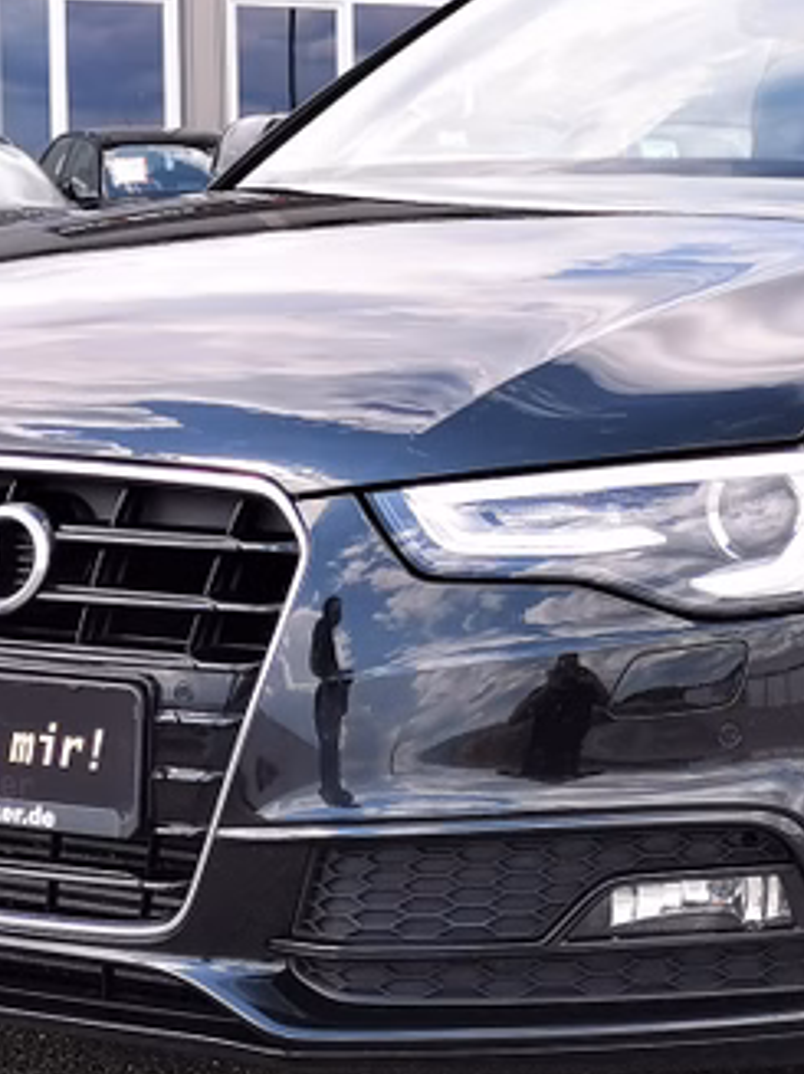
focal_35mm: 98
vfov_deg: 20.0
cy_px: 526
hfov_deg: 15.0
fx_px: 3037
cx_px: 601
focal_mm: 5.58
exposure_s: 1/1168
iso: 50
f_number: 1.8
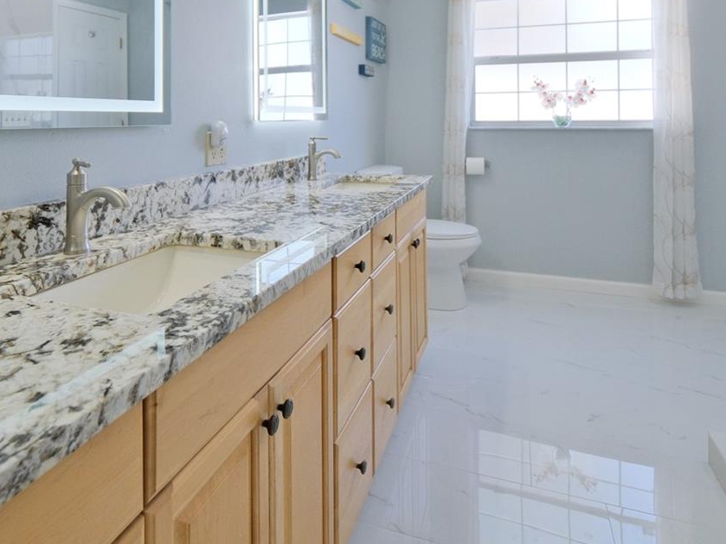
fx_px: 461
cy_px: 119
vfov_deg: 57.2
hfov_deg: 76.3
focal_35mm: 22
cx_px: 344
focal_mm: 8
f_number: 2.8
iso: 640
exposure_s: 1/500
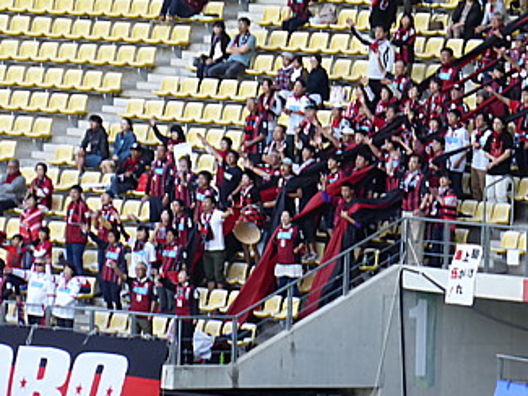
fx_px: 9216
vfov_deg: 2.5
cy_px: 200
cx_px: 257
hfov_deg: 3.3
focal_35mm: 604
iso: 400
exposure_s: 1/100
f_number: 6
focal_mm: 73.1
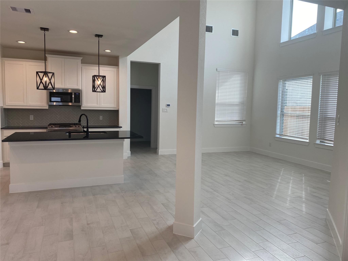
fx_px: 261
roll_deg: -1.2
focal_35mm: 26
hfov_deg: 67.3
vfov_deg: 53.1
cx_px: 174
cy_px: 130
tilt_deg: -5.6
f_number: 1.8
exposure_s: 1/156
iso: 32
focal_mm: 4.25
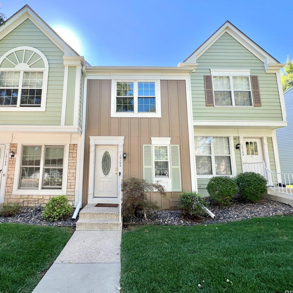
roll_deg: +0.1
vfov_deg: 87.4
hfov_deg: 86.7
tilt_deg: +9.9
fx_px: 153
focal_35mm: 16
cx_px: 122
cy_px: 146
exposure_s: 1/148
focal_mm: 1.57
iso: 32
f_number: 1.8
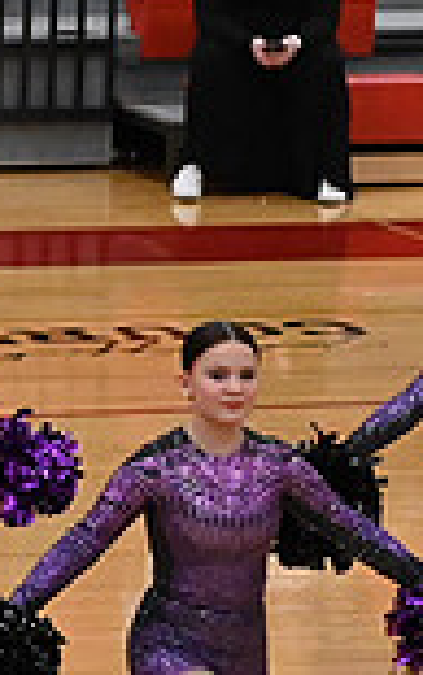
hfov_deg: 3.2
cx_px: -754
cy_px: 751
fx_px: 7390
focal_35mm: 401
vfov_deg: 5.2
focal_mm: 70
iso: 6400
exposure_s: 1/400
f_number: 4
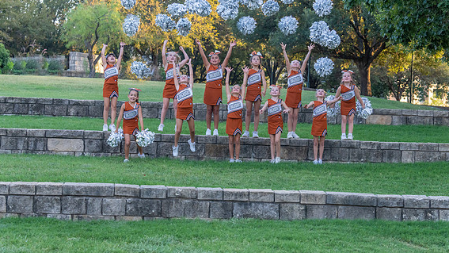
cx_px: 228
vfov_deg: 16.1
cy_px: 104
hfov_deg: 28.2
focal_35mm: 75
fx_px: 893
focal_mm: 70
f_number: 4
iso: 1600
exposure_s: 1/1000
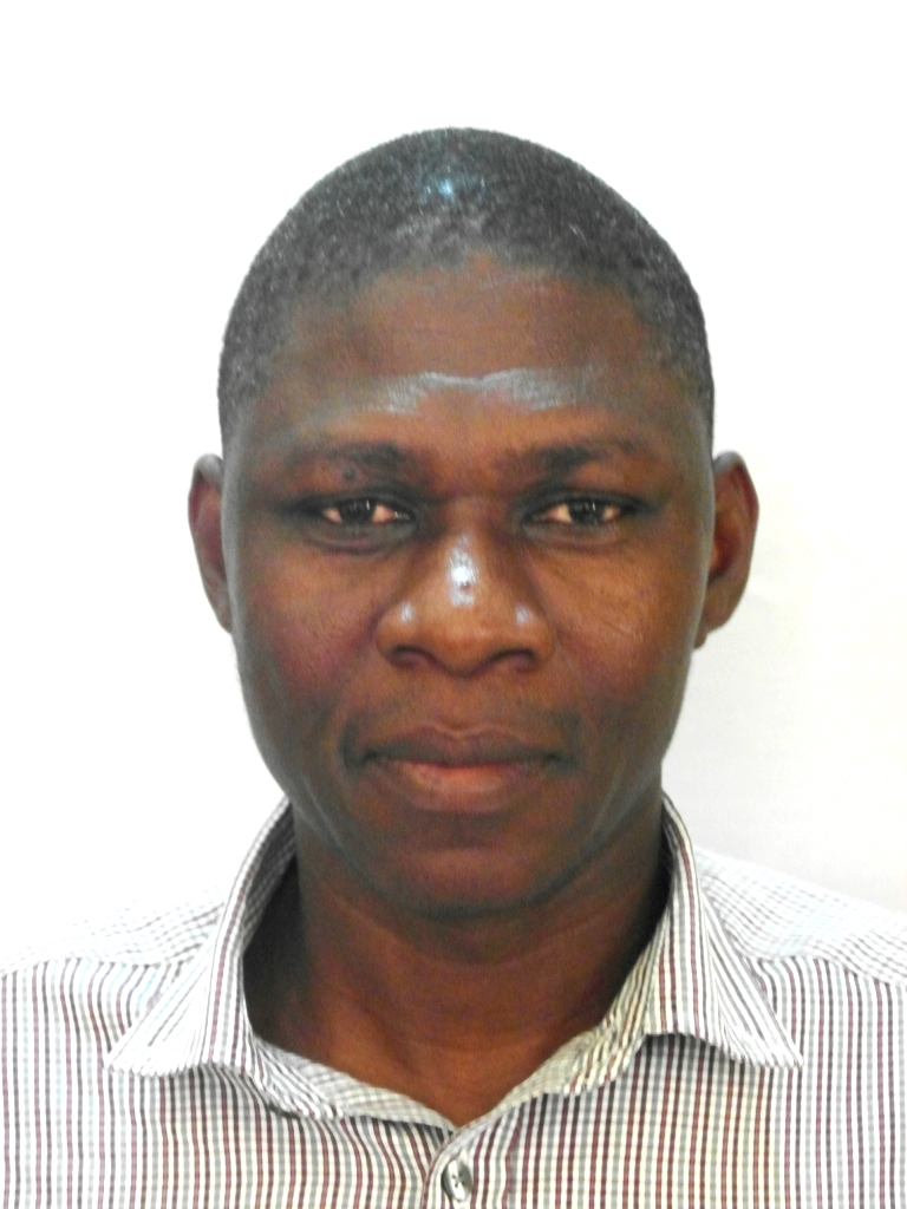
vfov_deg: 21.1
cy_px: 604
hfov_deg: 15.9
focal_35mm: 93
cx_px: 454
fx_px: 3249
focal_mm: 16.5
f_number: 3.9
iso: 800
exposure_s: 1/15
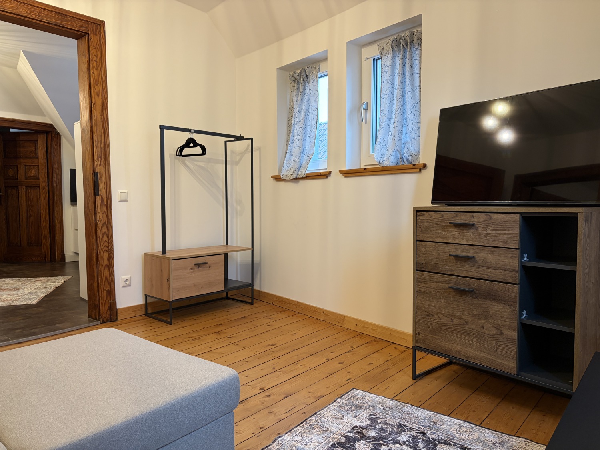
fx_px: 451
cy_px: 225
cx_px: 300
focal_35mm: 26
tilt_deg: -3.4
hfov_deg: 67.3
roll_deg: +0.3
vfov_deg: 53.1
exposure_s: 1/50
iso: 160
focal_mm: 5.96
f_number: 1.6
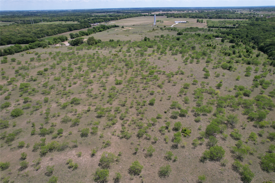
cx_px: 138
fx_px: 168
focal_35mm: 22
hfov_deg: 78.6
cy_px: 92
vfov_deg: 57.2
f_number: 2.8
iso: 100
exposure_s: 1/1600
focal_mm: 8.38
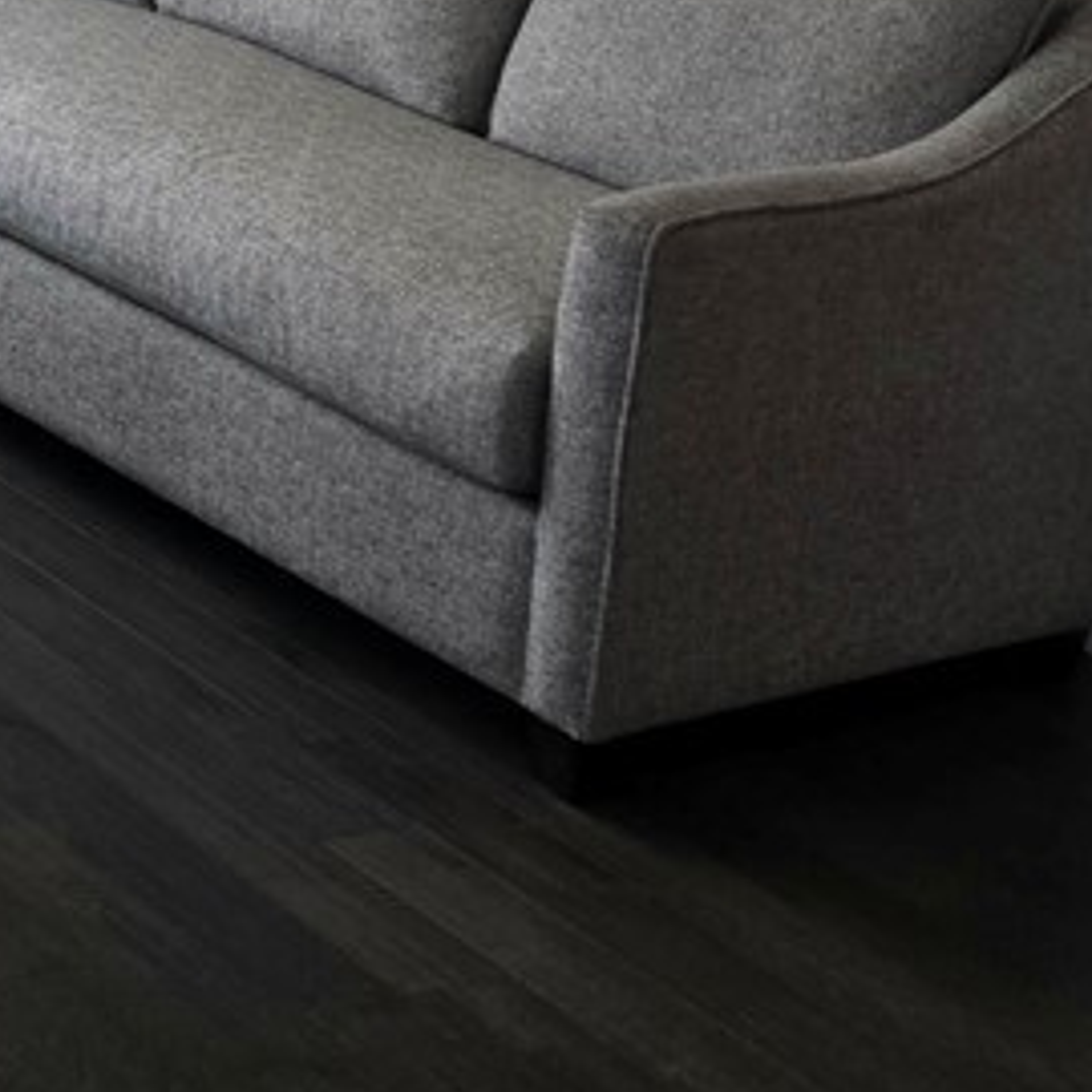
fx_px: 2748
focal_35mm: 77
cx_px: -574
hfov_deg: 19.4
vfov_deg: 20.8
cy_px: -255
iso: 32
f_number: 1.8
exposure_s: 1/120
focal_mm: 5.4
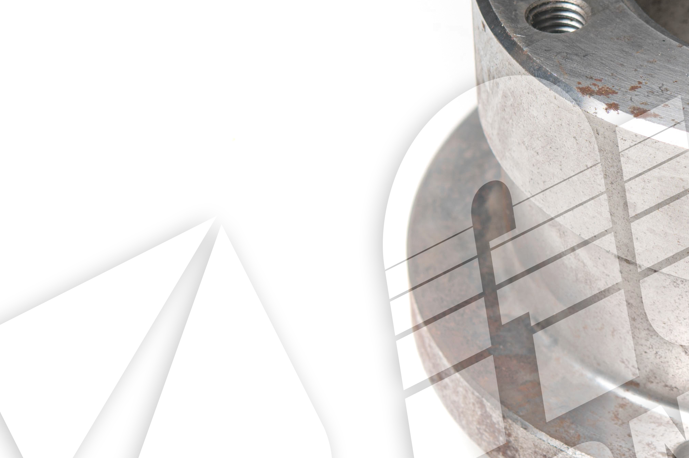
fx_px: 3442
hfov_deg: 11.2
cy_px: 147
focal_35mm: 180
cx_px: 819
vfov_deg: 7.6
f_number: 8
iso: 100
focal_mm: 60
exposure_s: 1/200
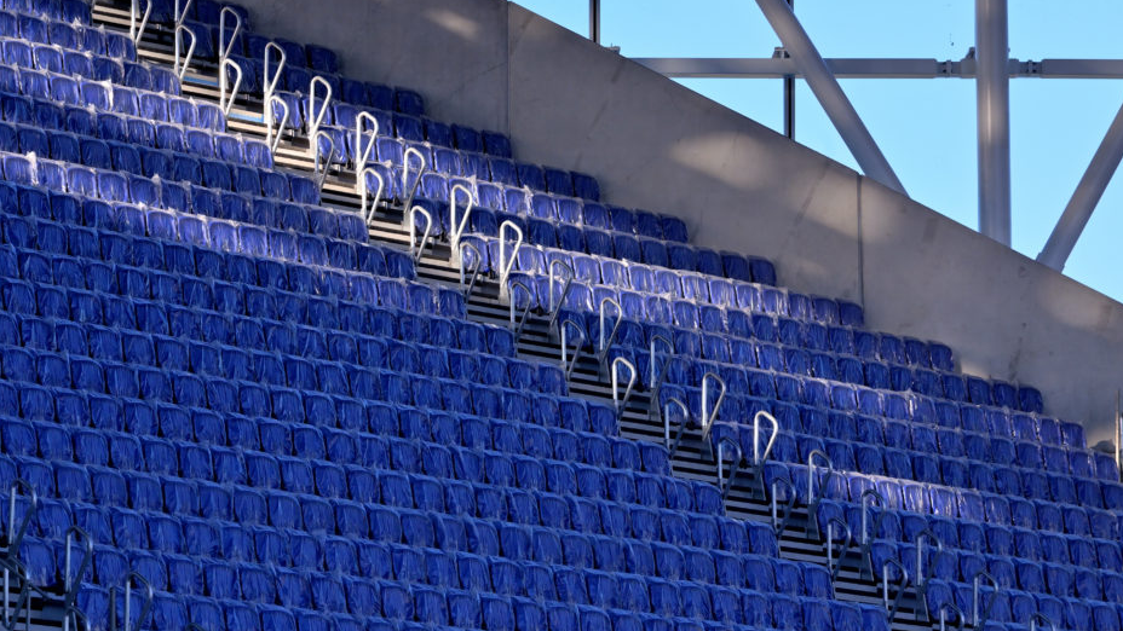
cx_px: 555
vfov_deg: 5.3
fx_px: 6879
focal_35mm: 231
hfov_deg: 9.3
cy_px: 260
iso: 320
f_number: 8
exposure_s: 1/640
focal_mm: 200
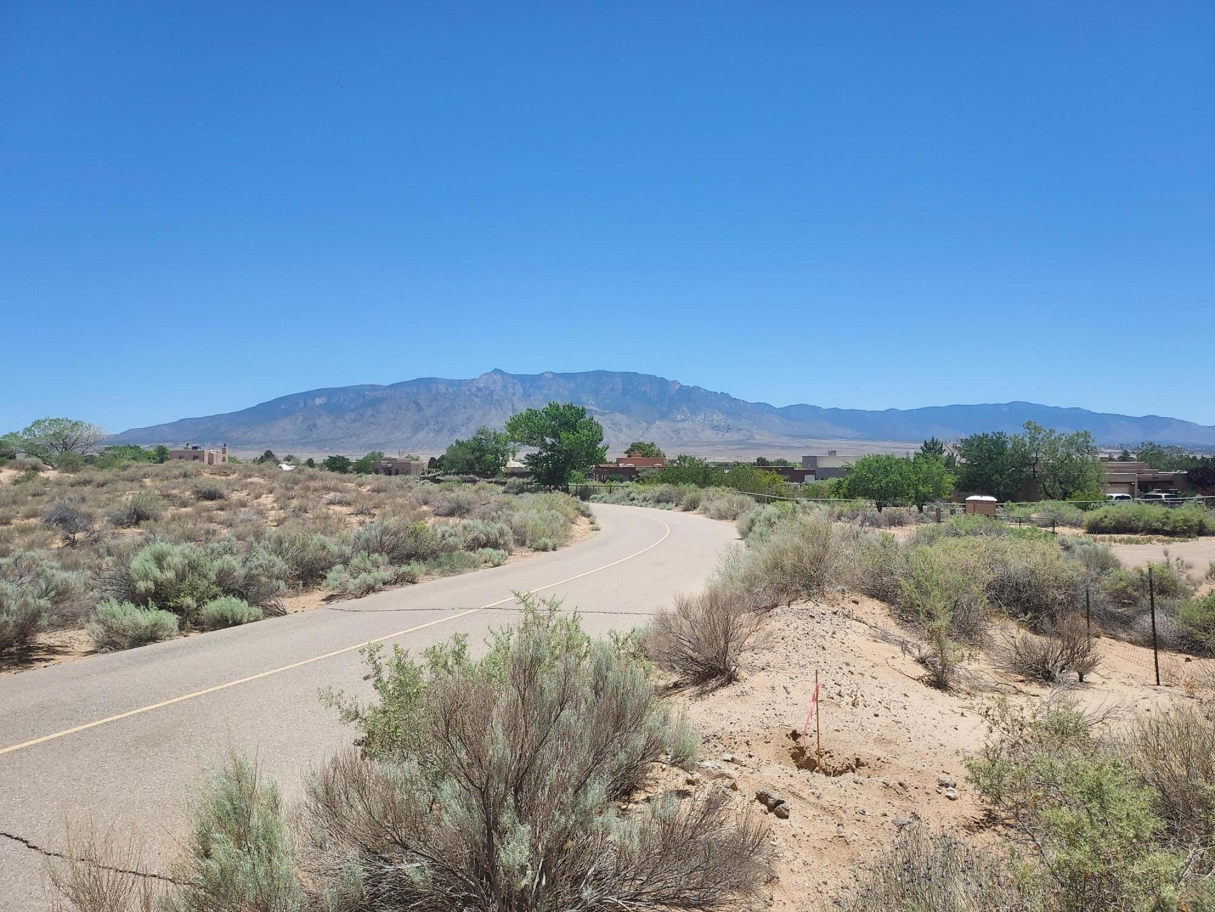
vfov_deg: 56.8
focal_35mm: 24
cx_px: 608
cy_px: 456
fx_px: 842
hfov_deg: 71.6
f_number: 1.8
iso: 40
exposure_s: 1/1167
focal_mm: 4.6
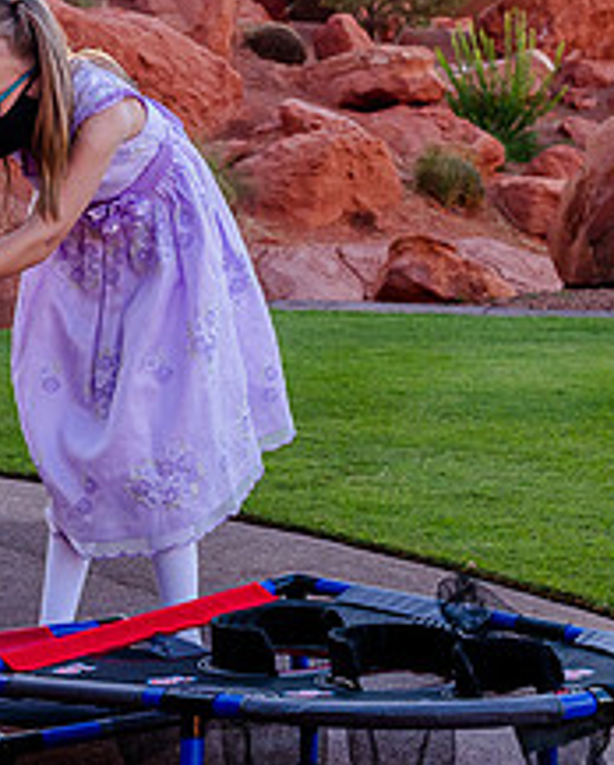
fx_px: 2132
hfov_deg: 16.2
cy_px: 349
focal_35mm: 94
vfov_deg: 20.4
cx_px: 106
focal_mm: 35
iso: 1000
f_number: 5.6
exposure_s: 1/400
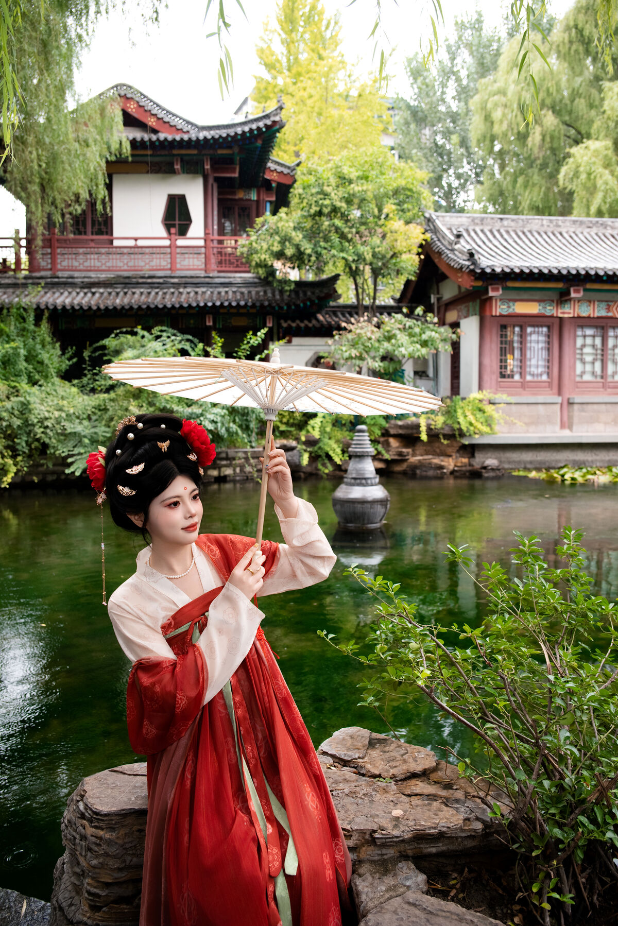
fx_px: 720
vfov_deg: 65.5
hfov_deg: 46.4
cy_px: 463
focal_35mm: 28
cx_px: 309
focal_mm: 28
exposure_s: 1/160
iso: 800
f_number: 4
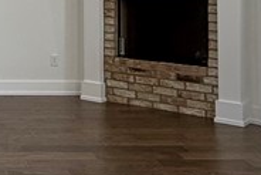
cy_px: -34
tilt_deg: +0.7
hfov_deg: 23.2
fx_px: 588
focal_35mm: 81
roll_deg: +0.0
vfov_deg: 16.2
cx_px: -41
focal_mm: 2.22
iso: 80
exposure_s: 1/120
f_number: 2.2
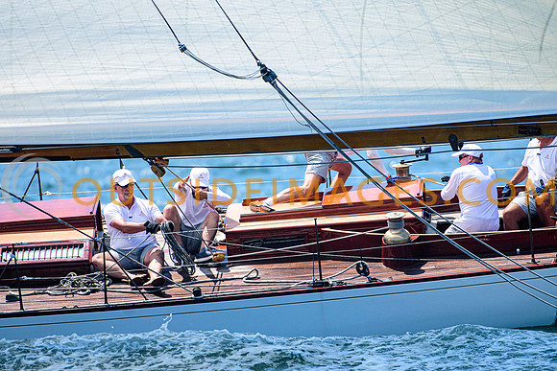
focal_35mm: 600
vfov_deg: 2.3
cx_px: 278
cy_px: 186
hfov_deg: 3.4
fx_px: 9285
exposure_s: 1/2000
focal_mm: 400
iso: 400
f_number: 5
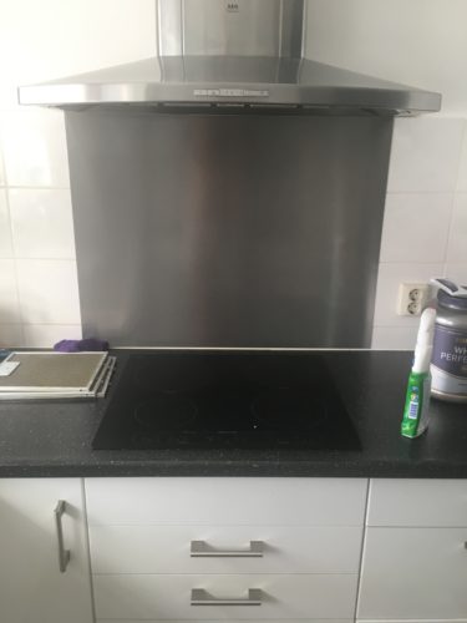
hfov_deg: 48.2
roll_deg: -1.9
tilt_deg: -17.7
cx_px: 234
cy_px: 312
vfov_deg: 61.7
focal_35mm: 29
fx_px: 522
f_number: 2.2
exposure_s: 1/33
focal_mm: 4.15
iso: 64
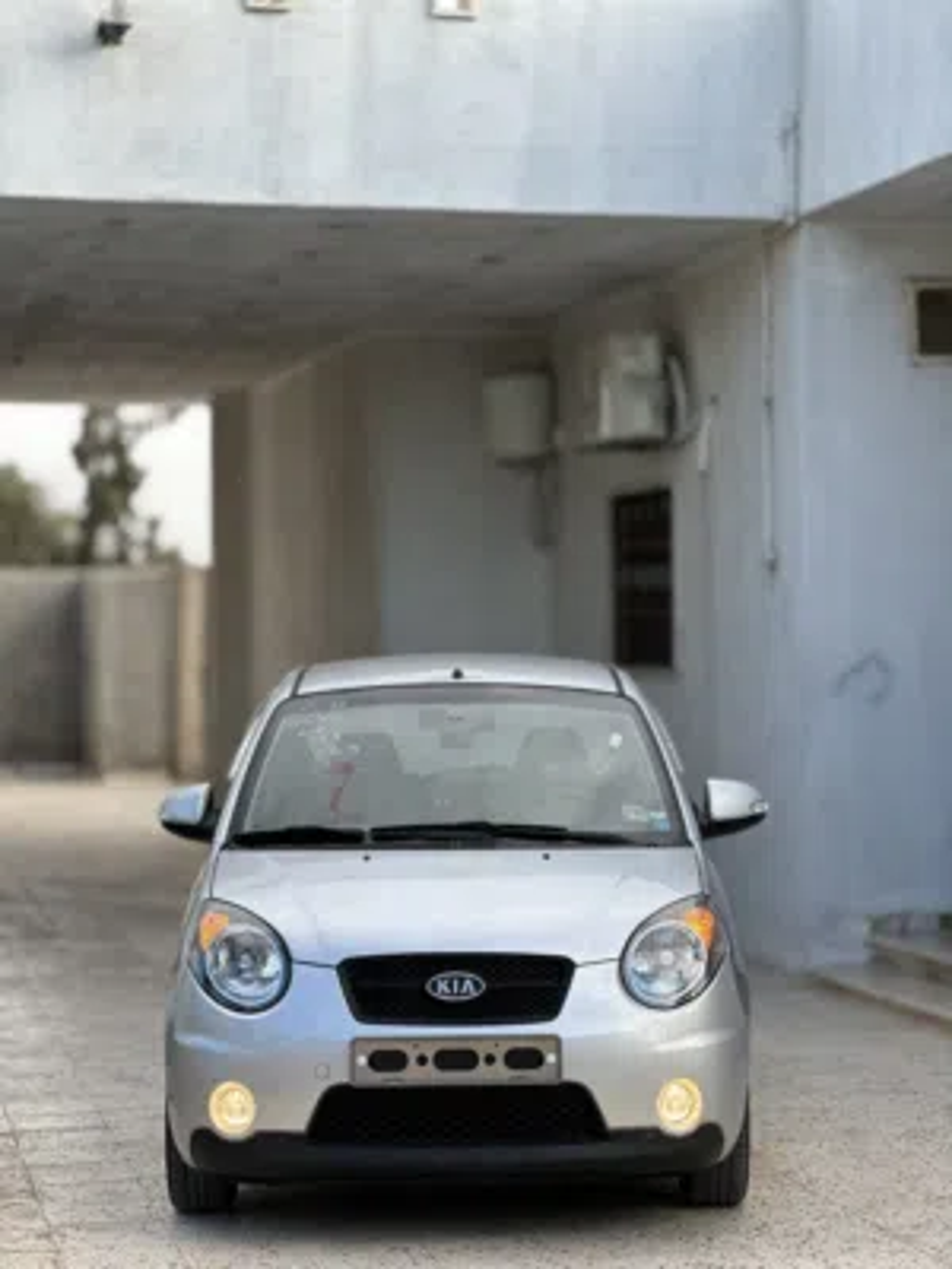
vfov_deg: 25.3
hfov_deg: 19.1
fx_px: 2824
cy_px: 634
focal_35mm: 77
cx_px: 476
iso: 32
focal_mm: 9
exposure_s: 1/121
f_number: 2.8
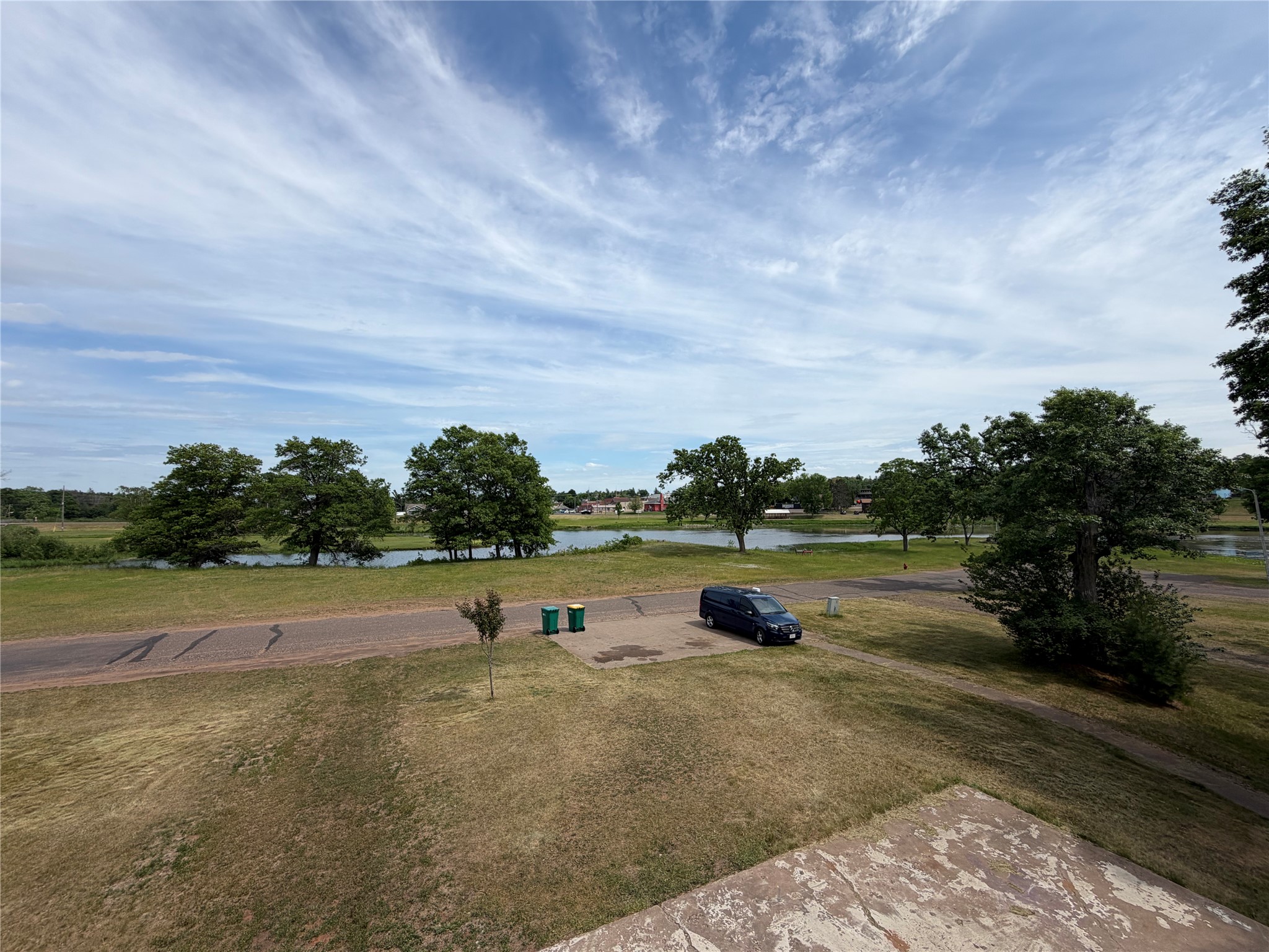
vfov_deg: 85.7
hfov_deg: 102.1
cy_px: 476
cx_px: 634
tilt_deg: +3.5
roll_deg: -0.5
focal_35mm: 14
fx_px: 513
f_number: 2.2
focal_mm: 2.22
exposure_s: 1/1211
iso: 20
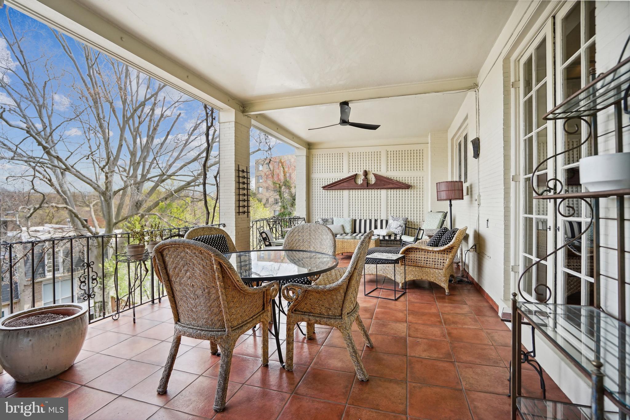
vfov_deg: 73.7
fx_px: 280
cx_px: 315
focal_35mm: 16
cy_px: 210
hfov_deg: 96.7
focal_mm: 16
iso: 800
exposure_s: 1/125
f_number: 4.5
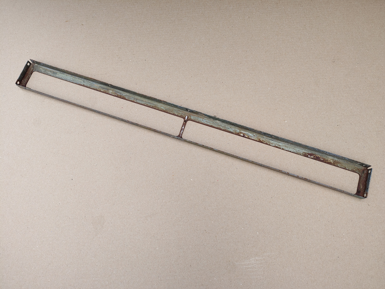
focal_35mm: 24
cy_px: 144
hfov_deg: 71.6
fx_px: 267
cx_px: 192
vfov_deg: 56.8
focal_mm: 5.56
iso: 100
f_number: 1.8
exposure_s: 1/256
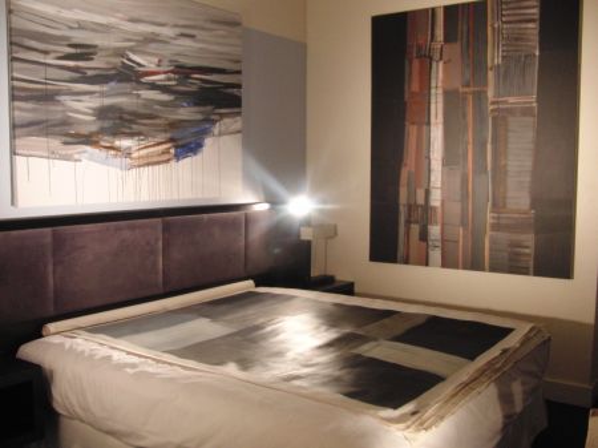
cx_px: 299
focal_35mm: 37
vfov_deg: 38.6
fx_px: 639
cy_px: 224
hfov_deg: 50.2
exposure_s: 1/40
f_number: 3.6
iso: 400
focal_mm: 6.42
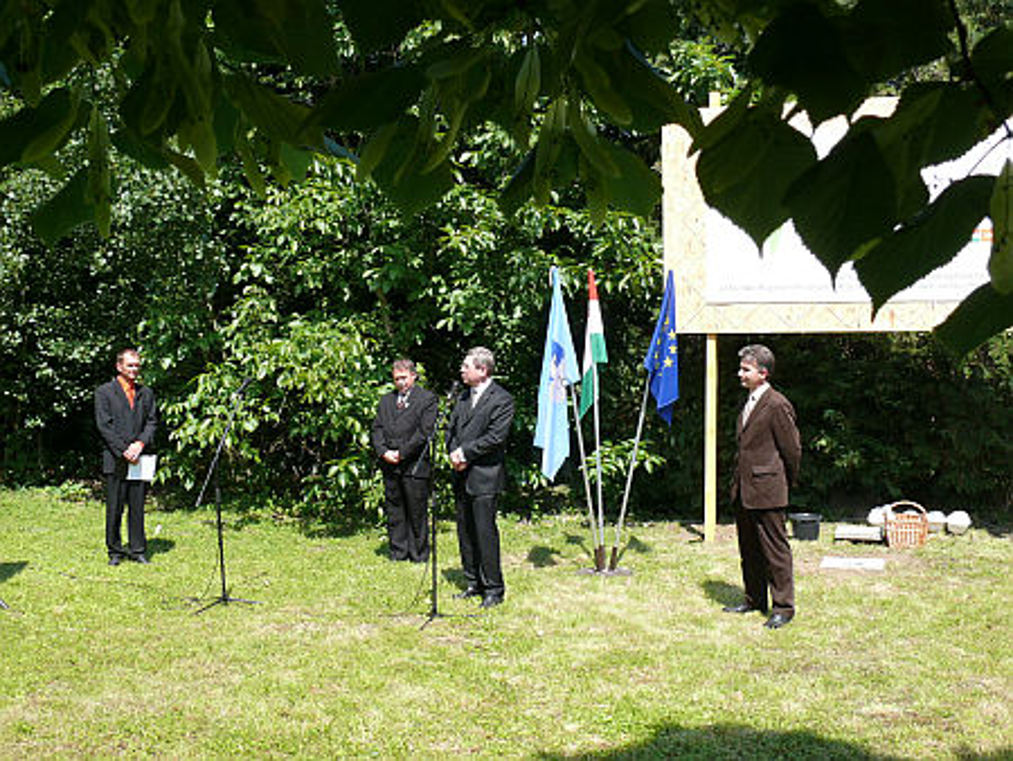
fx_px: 1200
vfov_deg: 35.2
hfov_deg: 45.8
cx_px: 506
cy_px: 380
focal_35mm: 41
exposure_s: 1/250
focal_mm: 8.2
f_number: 5.6
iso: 100
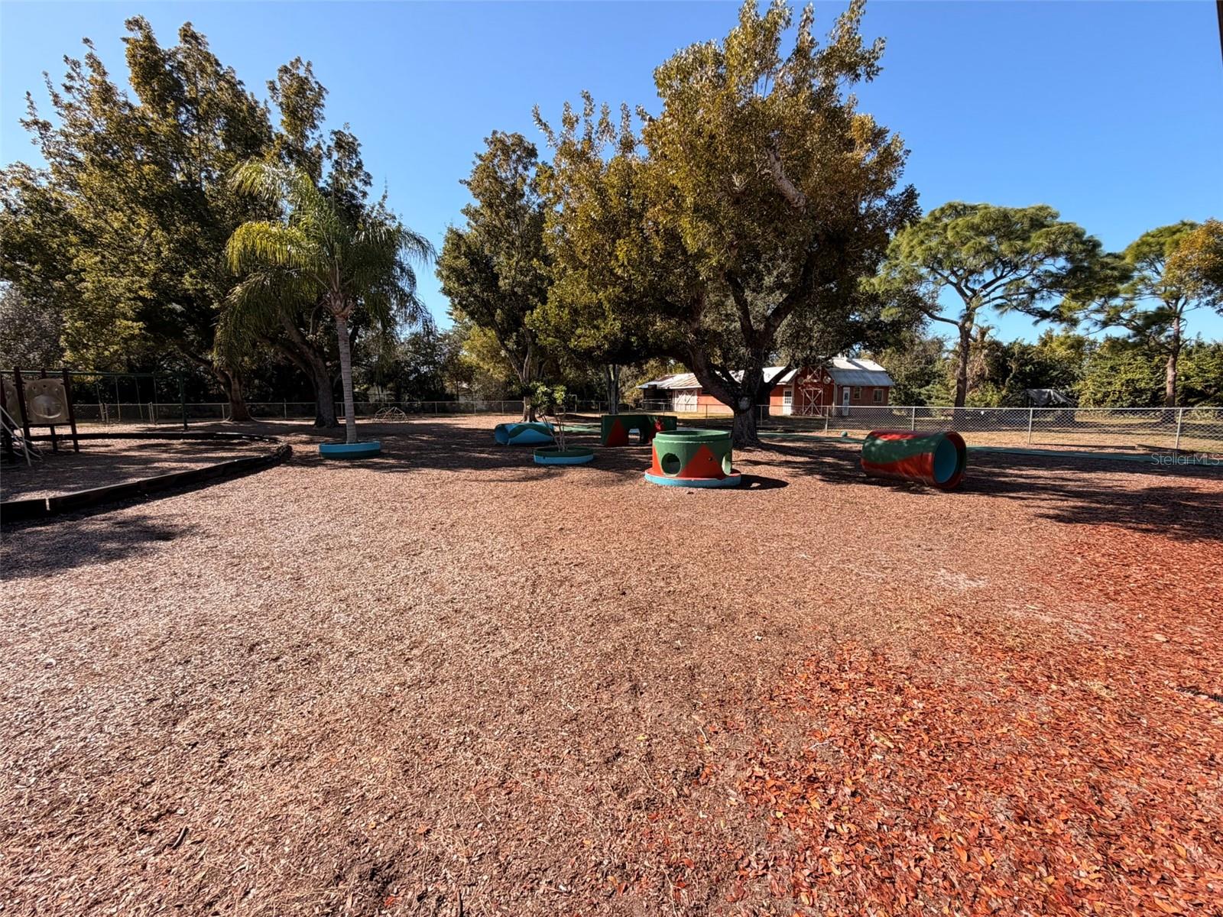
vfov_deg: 85.7
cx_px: 612
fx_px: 495
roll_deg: +0.4
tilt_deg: -7.0
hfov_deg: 102.1
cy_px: 458
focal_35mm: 14
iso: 40
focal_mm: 2.22
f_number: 2.2
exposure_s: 1/770
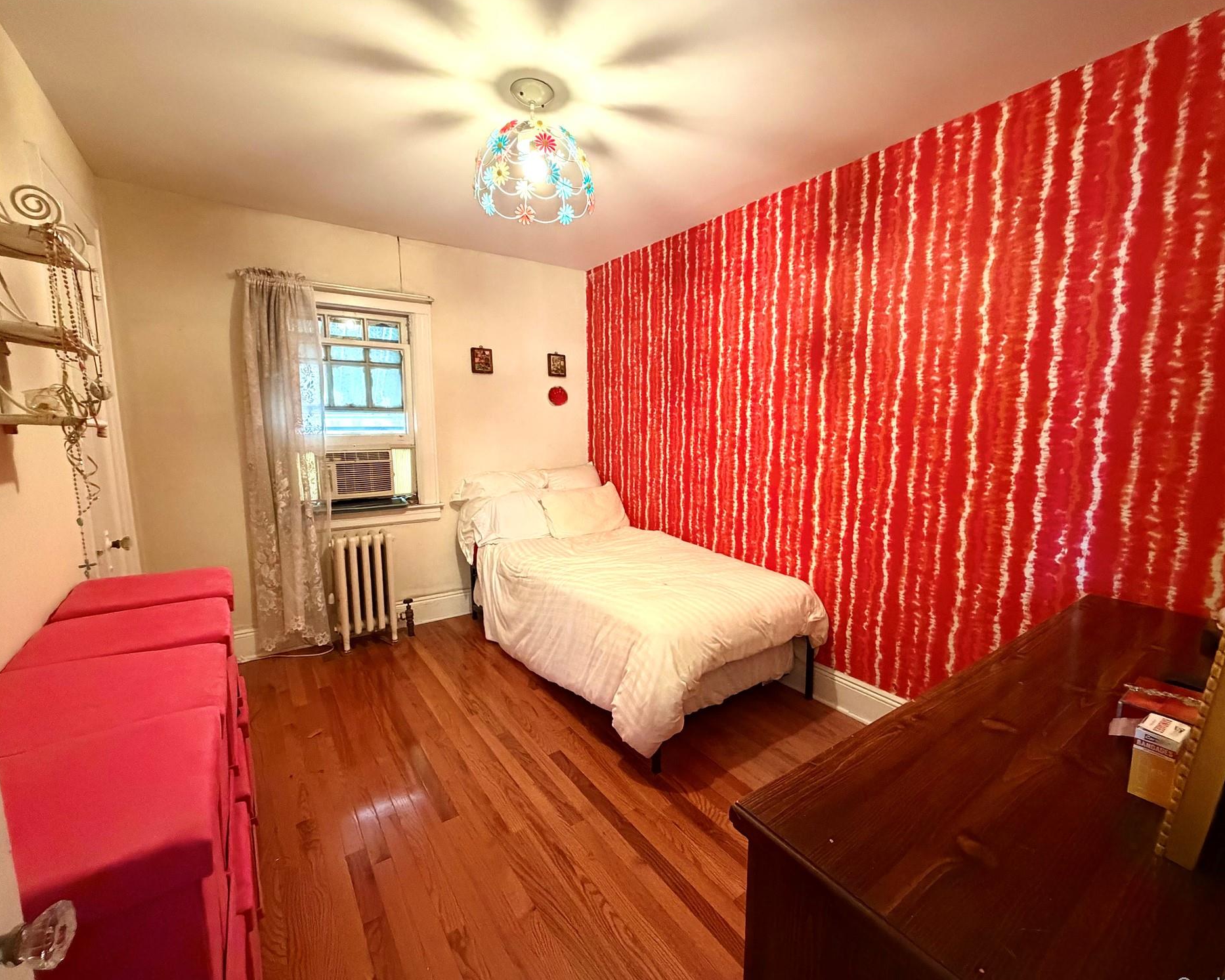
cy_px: 497
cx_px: 637
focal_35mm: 15
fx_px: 544
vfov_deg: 84.0
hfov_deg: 96.7
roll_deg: +0.6
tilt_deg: -8.0
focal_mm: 2.22
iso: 1000
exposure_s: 1/60
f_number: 2.2
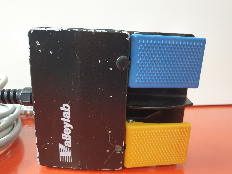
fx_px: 174
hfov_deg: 67.3
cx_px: 116
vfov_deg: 53.1
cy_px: 87
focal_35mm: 26
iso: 400
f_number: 1.5
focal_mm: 4.3
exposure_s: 1/50
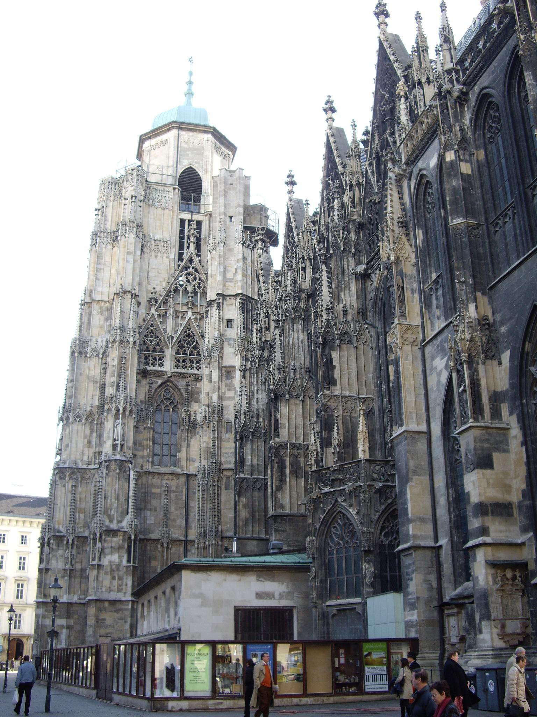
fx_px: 786
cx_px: 268
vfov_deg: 49.0
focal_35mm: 38
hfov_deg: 37.7
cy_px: 358
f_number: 2.8
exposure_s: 1/200
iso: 100
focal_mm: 7.9
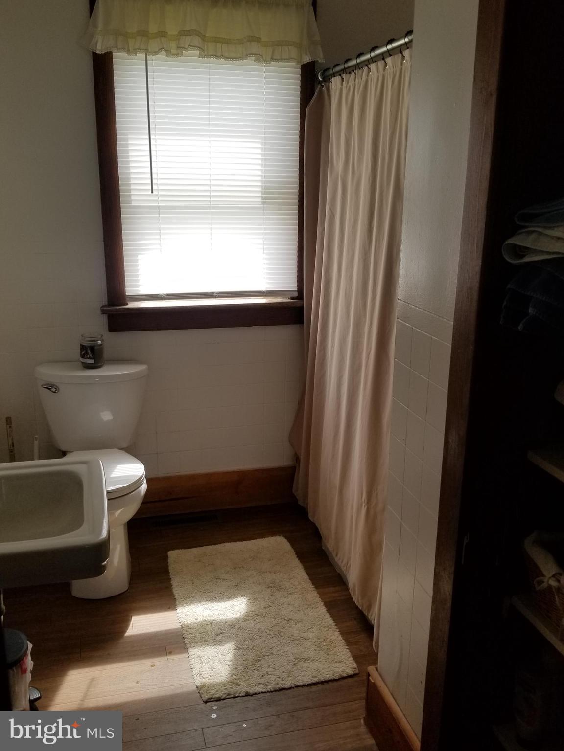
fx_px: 565
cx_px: 282
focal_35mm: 26
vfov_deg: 67.3
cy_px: 376
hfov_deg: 53.1
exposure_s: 1/233
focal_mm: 4.3
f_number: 1.7
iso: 50
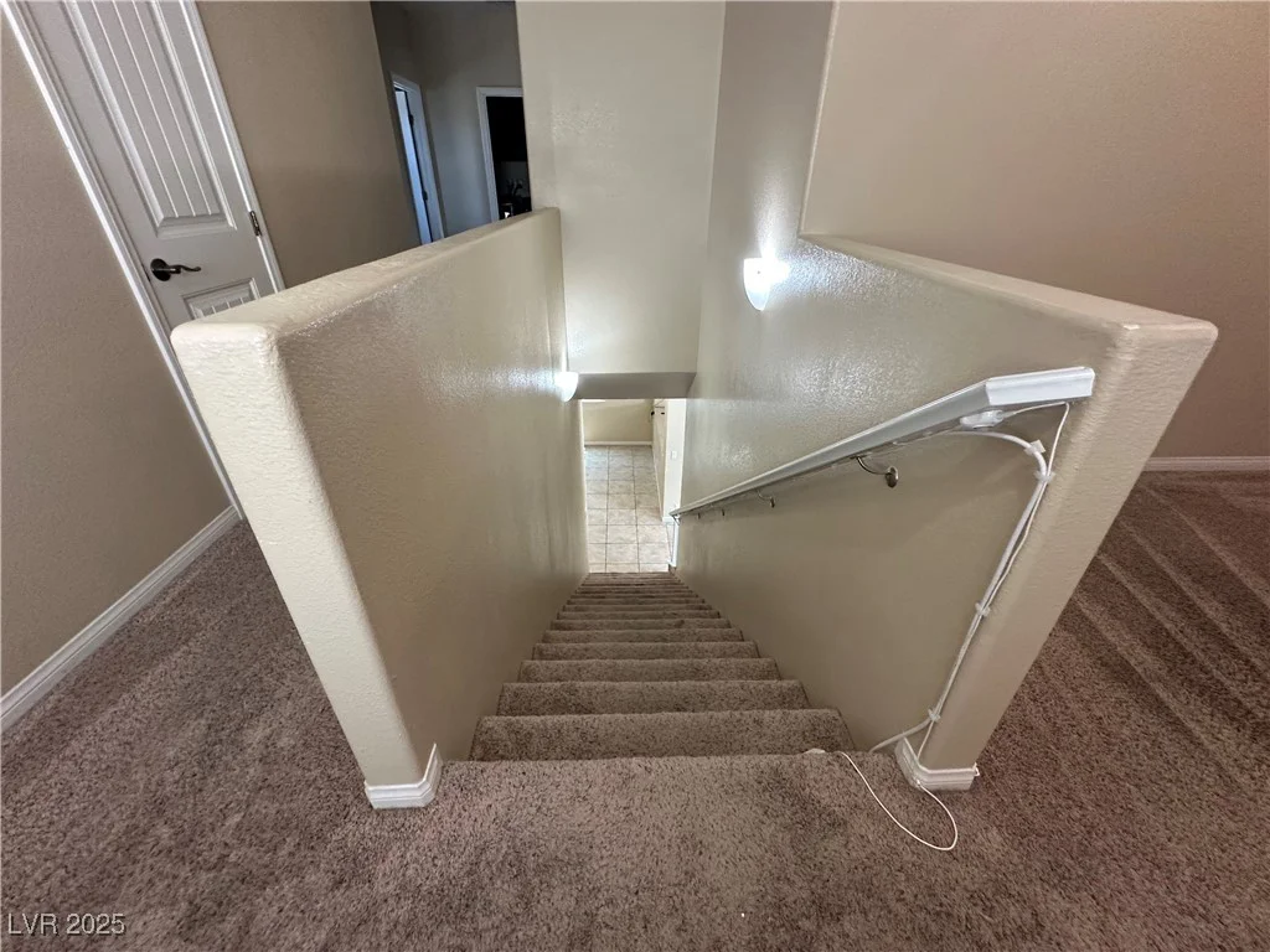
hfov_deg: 102.1
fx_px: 514
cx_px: 635
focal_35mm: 14
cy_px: 476
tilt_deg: -29.4
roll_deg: +1.1
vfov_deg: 85.7
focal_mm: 2.22
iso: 200
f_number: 2.2
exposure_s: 1/60
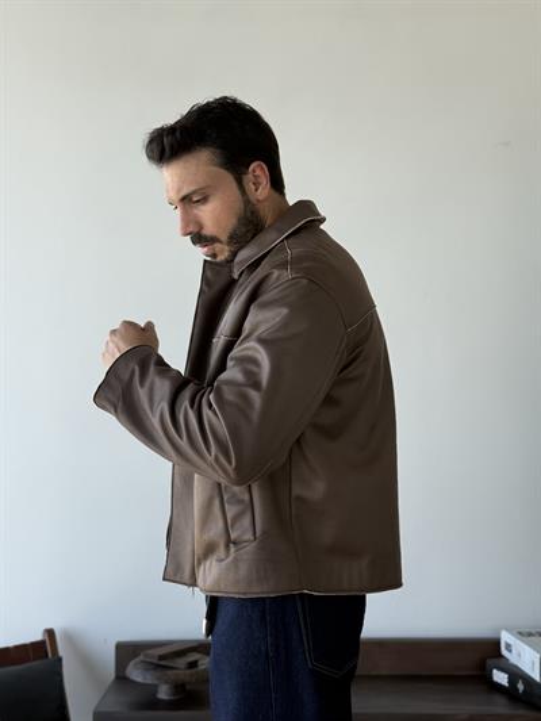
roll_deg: +0.2
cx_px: 270
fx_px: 1000
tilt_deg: +2.1
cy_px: 360
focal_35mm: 48
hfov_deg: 30.3
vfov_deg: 39.6
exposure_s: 1/208
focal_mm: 6.76
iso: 50
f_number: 1.78
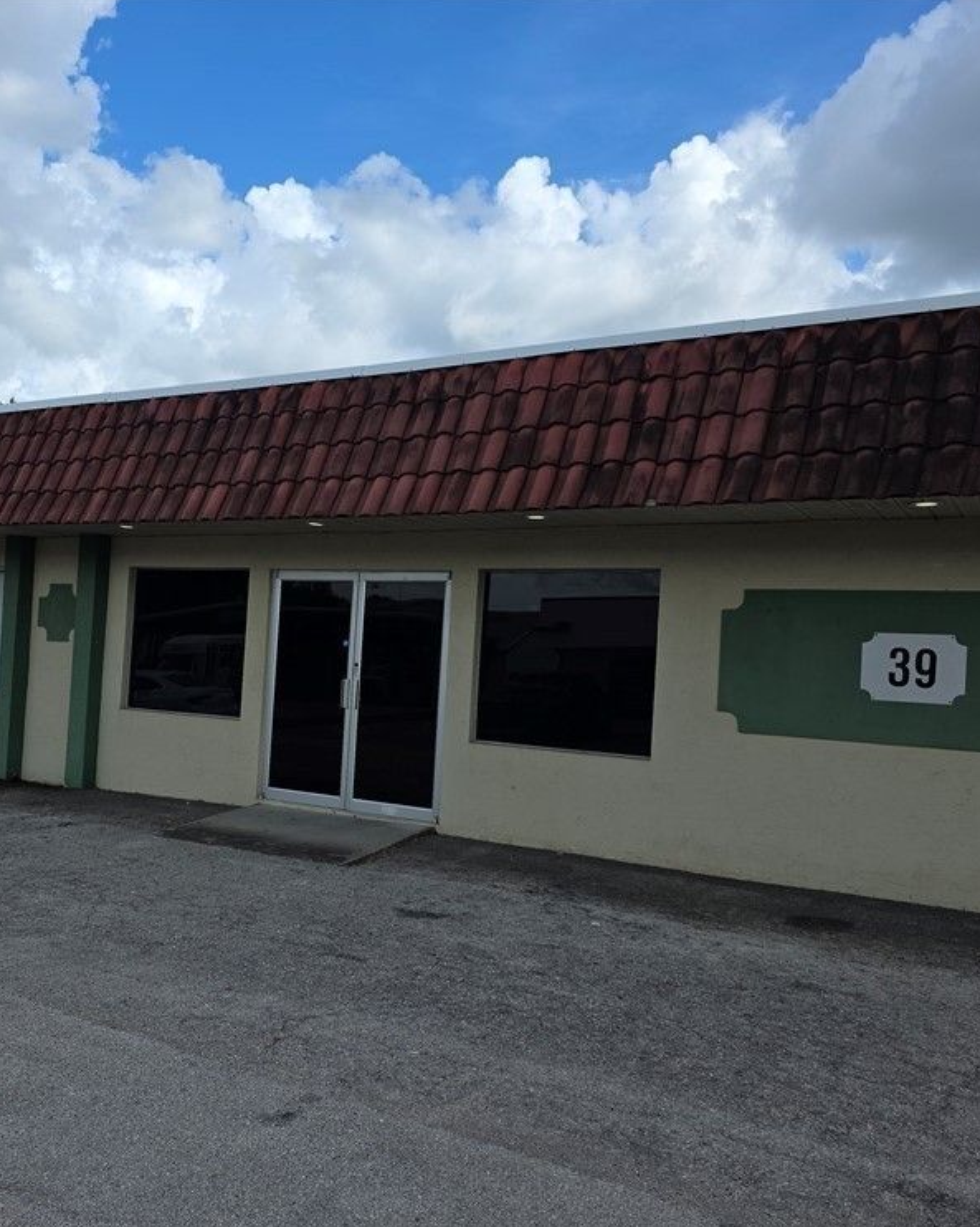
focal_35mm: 31
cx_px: 311
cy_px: 630
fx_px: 1125
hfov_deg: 46.2
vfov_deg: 57.2
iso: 12
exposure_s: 1/820
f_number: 1.7
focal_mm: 6.3
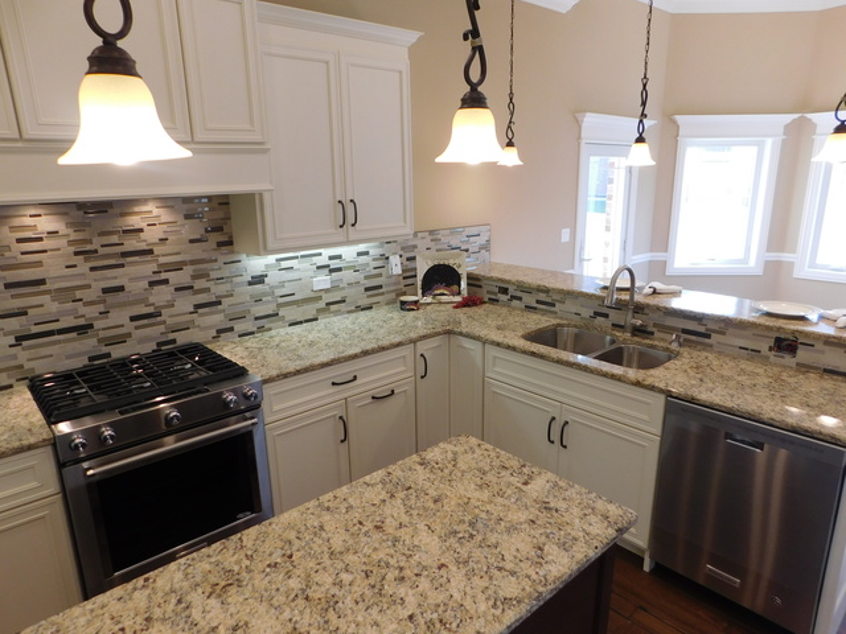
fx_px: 562
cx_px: 423
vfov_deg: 58.9
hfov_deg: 73.9
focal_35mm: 23
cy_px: 317
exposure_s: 1/50
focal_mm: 4
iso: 125
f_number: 3
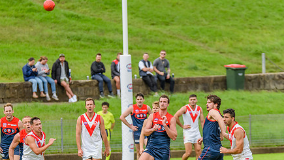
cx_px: 119
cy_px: 114
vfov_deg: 2.7
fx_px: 3367
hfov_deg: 4.8
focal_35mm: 447
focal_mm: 320
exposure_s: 1/1600
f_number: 7.1
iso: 800
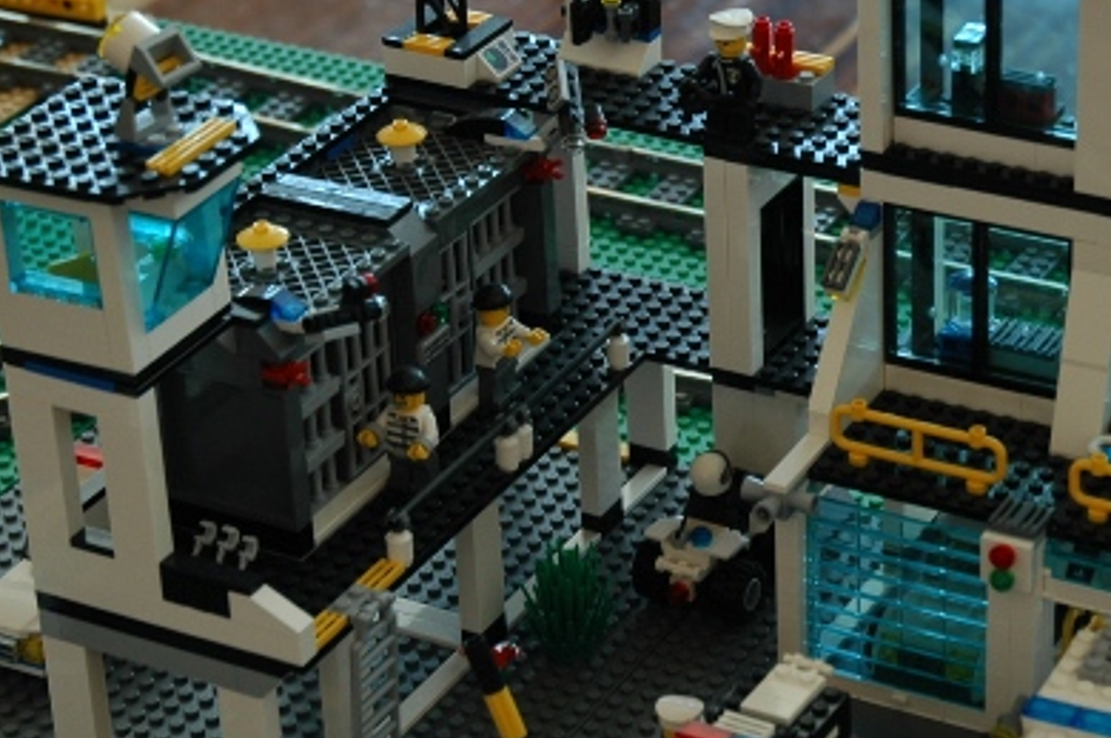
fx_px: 3606
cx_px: 709
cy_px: 360
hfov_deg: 17.5
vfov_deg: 11.7
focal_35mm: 117
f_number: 4.2
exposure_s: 1/25
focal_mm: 38
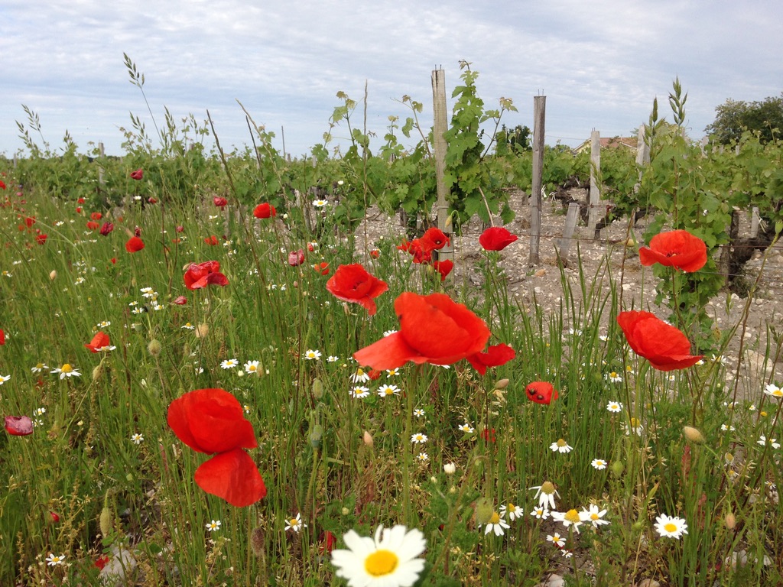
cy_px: 294
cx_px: 392
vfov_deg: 42.9
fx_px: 746
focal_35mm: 33
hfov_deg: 55.4
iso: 50
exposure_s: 1/1153
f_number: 2.4
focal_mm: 4.12
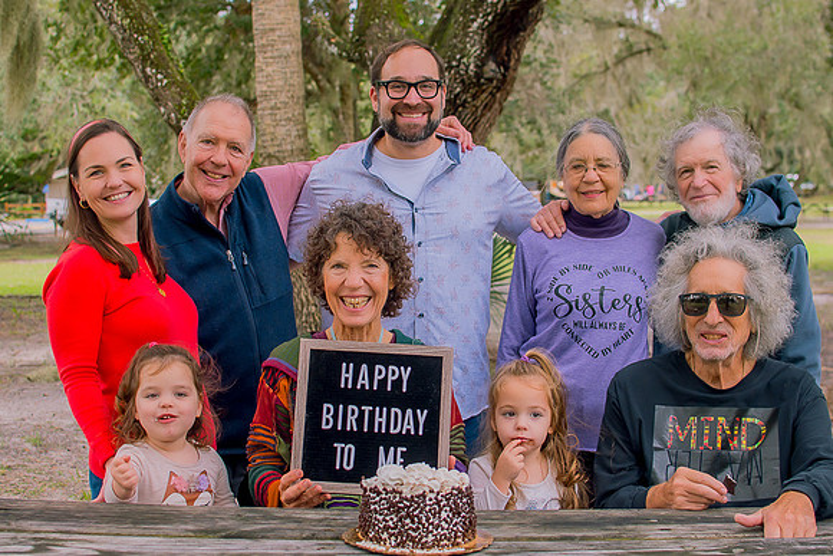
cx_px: 396
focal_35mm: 55
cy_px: 278
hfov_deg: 36.0
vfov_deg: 24.5
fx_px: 1281
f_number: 4
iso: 100
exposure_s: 1/250
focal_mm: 35
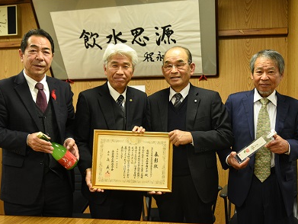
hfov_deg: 44.8
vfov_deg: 34.4
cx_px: 151
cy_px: 110
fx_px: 362
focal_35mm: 42
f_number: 5.6
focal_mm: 38
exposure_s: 1/40
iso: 3200
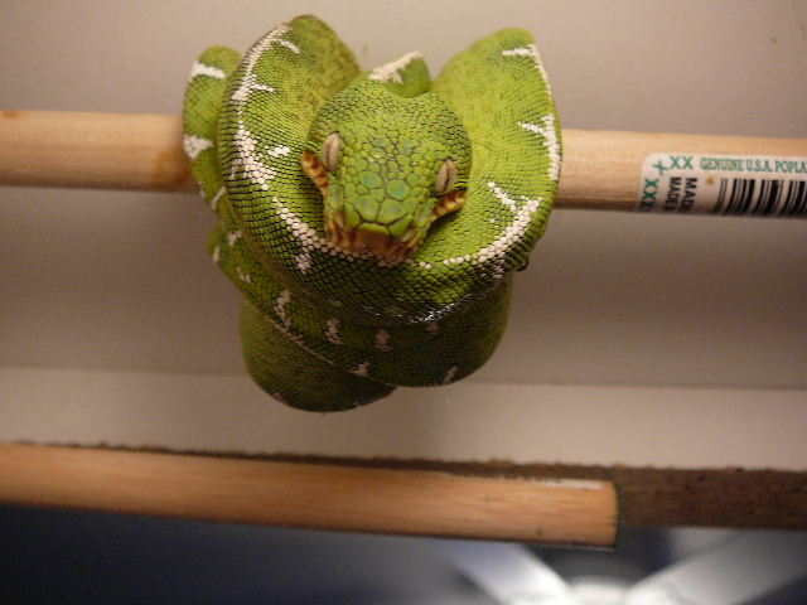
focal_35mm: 35
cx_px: 404
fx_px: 816
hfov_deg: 52.6
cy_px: 302
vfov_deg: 40.7
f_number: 2.8
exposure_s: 1/30
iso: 125
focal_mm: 5.2
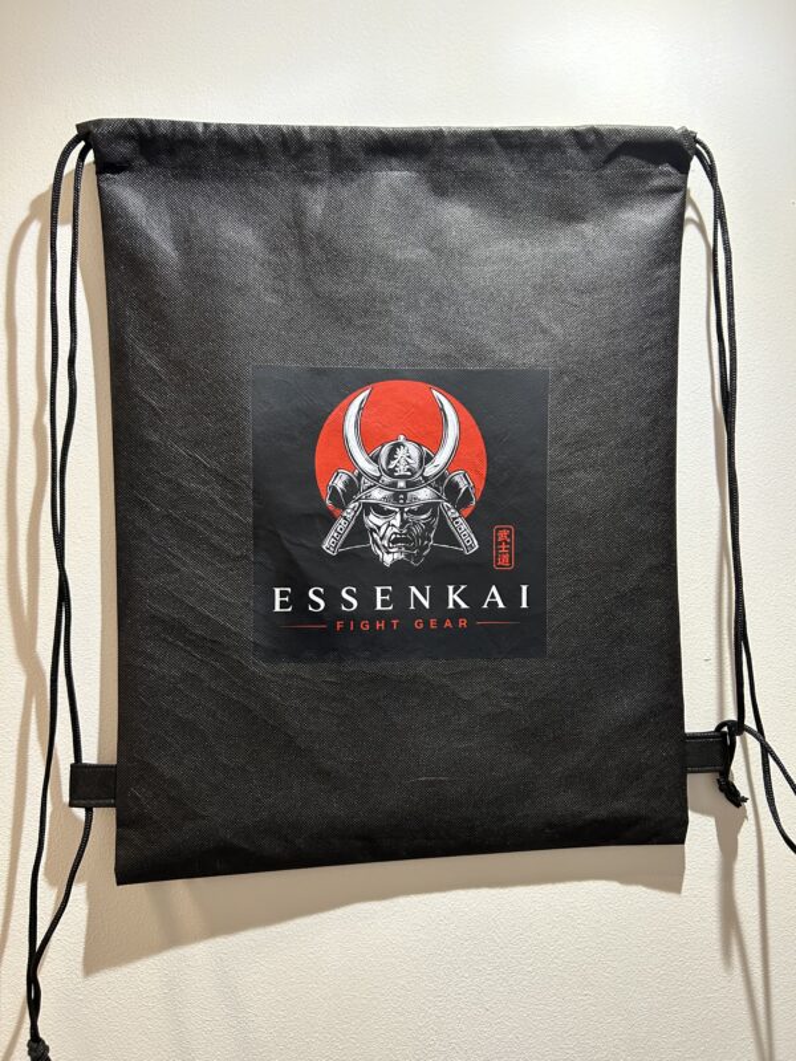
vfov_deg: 67.3
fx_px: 797
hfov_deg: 53.1
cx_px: 398
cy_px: 530
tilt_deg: -1.7
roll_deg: +0.3
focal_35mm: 26
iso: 160
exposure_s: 1/50
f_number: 1.5
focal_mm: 5.7
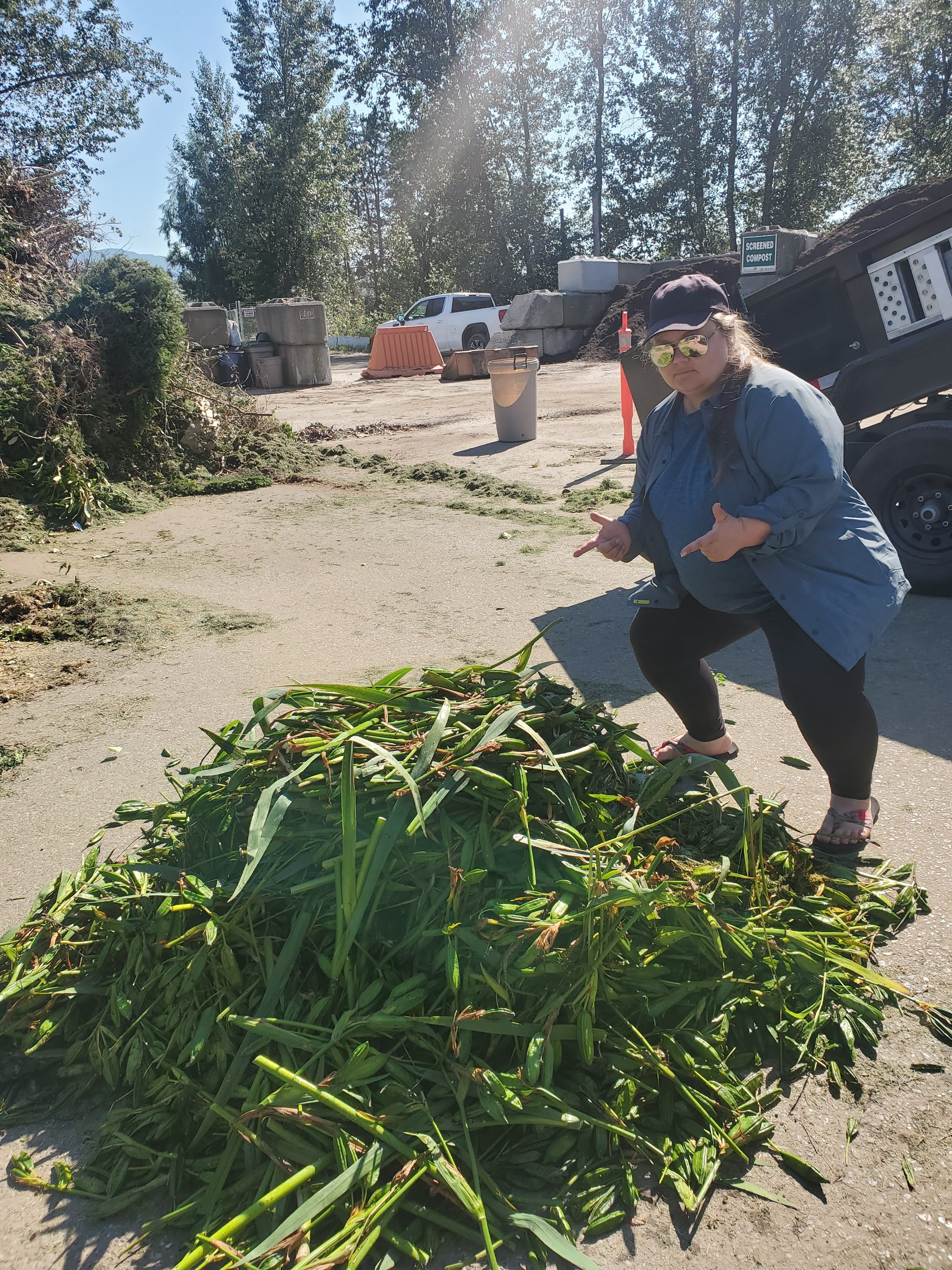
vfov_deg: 67.3
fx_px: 953
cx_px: 476
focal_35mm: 26
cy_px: 635
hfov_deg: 53.1
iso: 50
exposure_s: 1/947
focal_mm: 4.3
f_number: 2.4
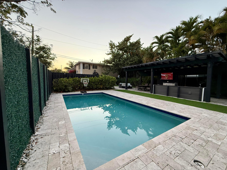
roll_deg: -1.2
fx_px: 92
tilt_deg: -2.4
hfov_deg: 102.1
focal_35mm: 14
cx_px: 114
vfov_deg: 85.7
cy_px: 85
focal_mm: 2.22
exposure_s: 1/99
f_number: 2.2
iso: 250
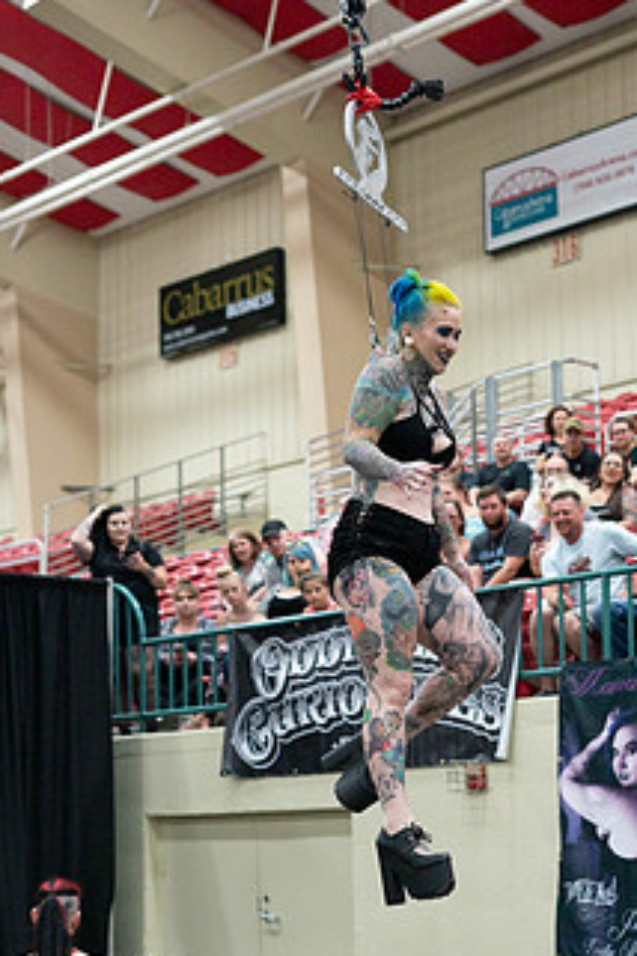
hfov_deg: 19.4
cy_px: 619
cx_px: 432
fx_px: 1858
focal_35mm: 70
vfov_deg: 28.7
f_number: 2.8
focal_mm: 50
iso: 400
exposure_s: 1/250
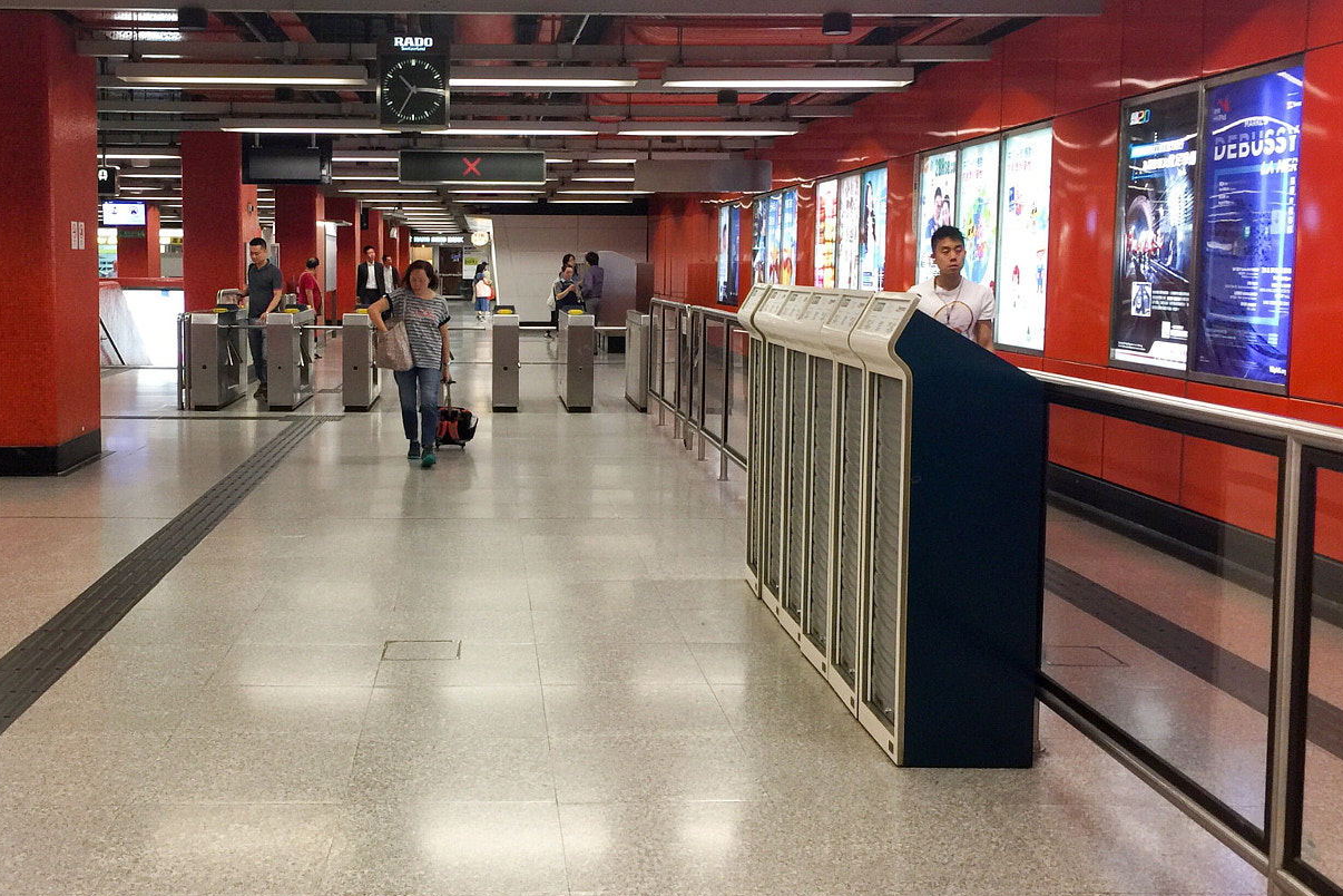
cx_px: 493
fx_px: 1492
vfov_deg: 33.4
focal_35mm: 40
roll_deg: -1.0
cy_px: 410
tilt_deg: -5.5
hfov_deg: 48.0
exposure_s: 1/17
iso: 64
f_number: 2.2
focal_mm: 4.15
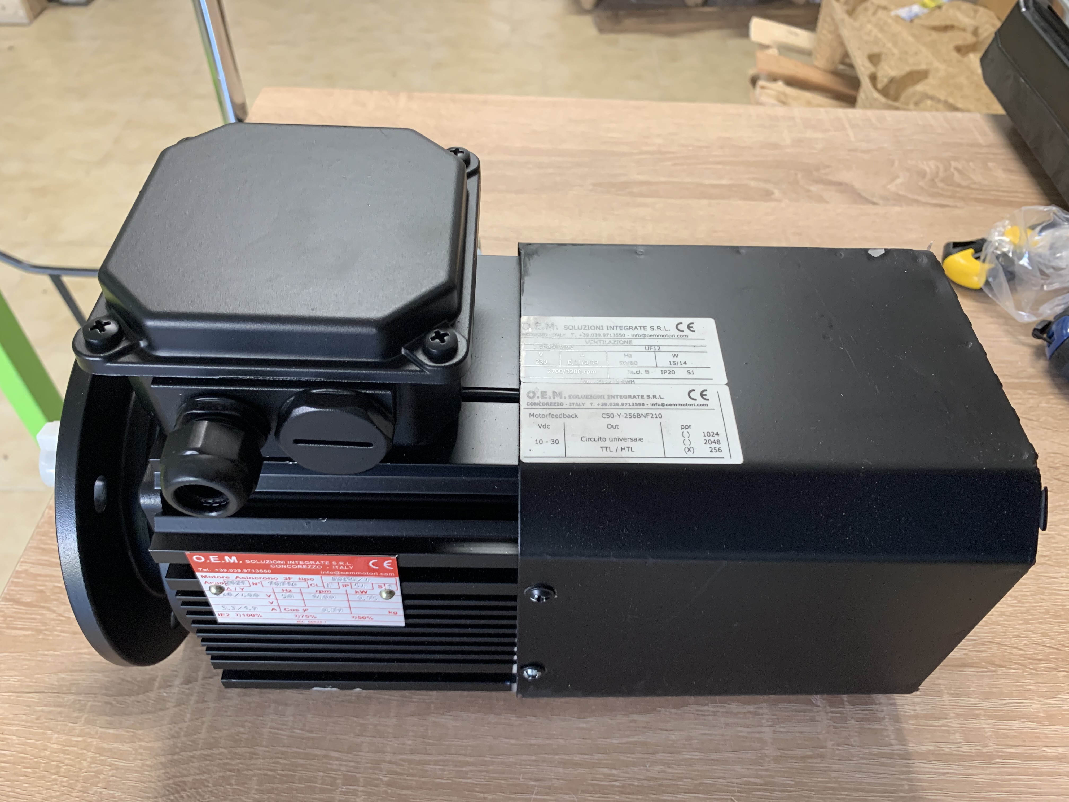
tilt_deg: -48.4
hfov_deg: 67.3
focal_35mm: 26
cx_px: 534
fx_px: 803
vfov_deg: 53.1
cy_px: 401
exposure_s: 1/60
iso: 160
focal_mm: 4.25
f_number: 1.8
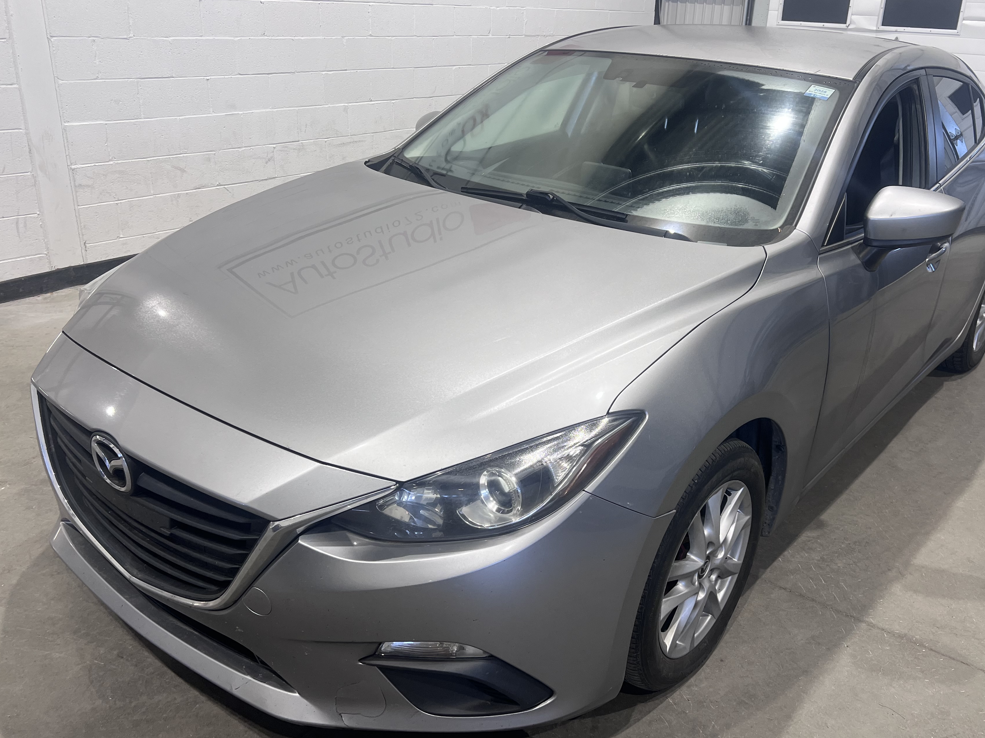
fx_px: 882
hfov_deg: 58.2
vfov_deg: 45.4
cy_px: 377
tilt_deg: -19.0
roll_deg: -1.6
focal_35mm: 31
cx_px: 539
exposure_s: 1/120
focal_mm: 5.7
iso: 80
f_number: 1.5
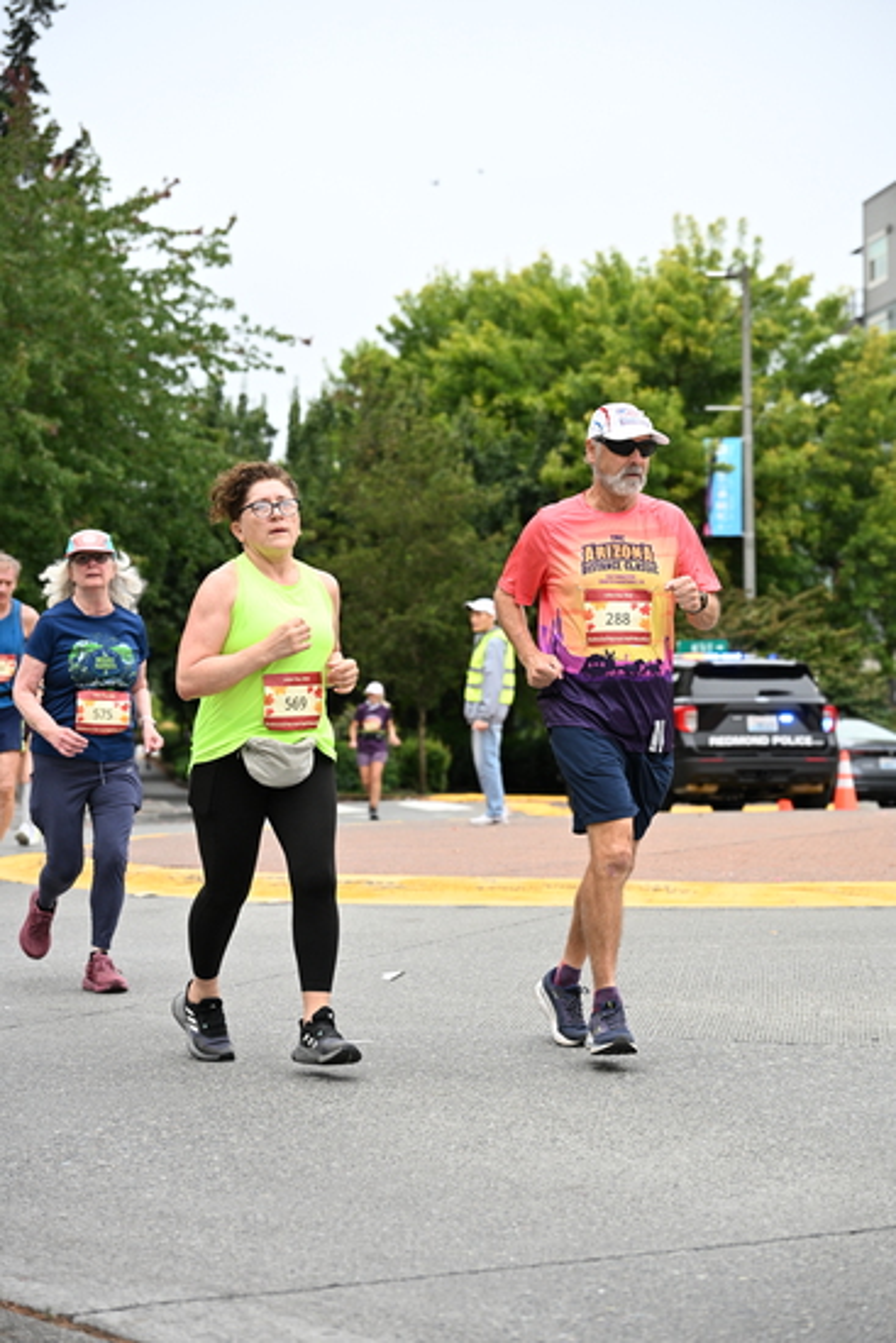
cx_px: 448
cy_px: 672
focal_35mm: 71
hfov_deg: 19.2
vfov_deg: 28.4
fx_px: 2649
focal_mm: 71
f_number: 4
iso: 1600
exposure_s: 1/800
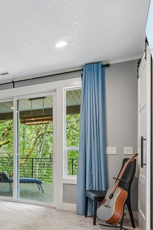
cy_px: 157
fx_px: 217
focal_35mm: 34
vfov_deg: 54.5
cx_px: -40
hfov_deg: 31.2
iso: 400
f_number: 8
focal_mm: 16
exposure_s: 1/10
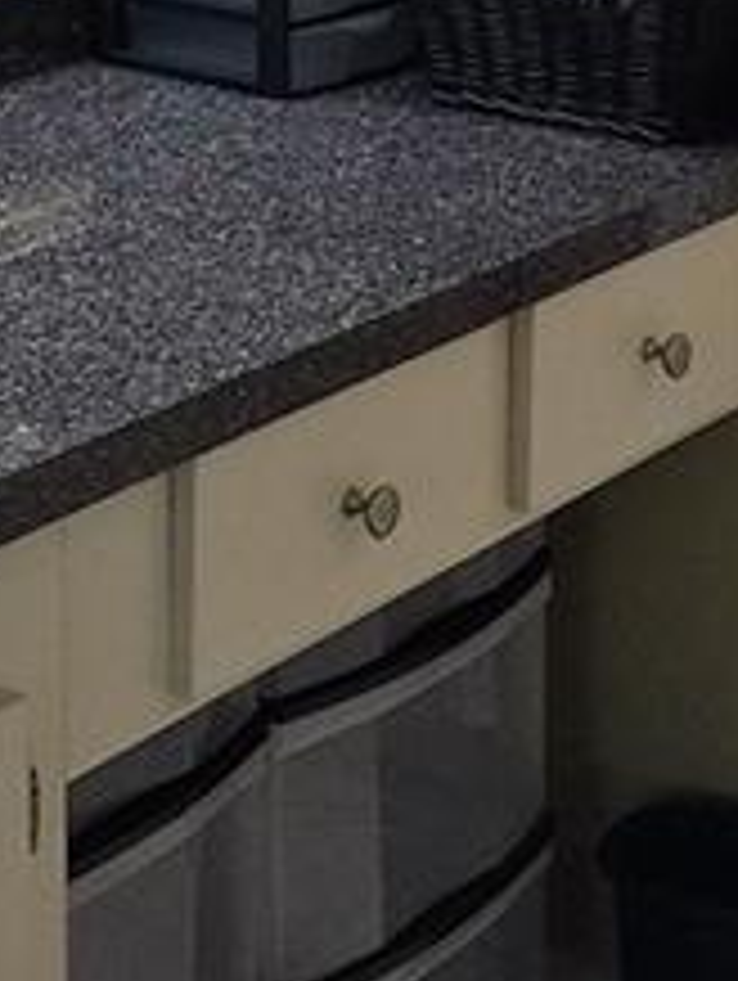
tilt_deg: -4.2
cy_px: -387
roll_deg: -0.1
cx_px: 252
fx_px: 2894
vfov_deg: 17.7
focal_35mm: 102
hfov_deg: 14.5
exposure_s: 1/30
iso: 40
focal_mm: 4.15
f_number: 2.2
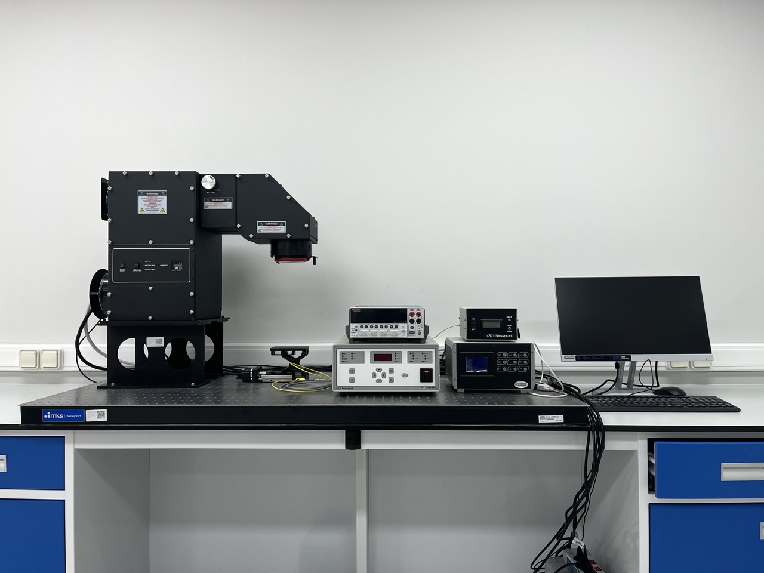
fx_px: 574
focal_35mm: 26
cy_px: 286
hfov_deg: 67.3
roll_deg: -0.1
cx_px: 382
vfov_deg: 53.1
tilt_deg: +0.8
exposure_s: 1/100
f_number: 1.6
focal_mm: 5.1
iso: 50
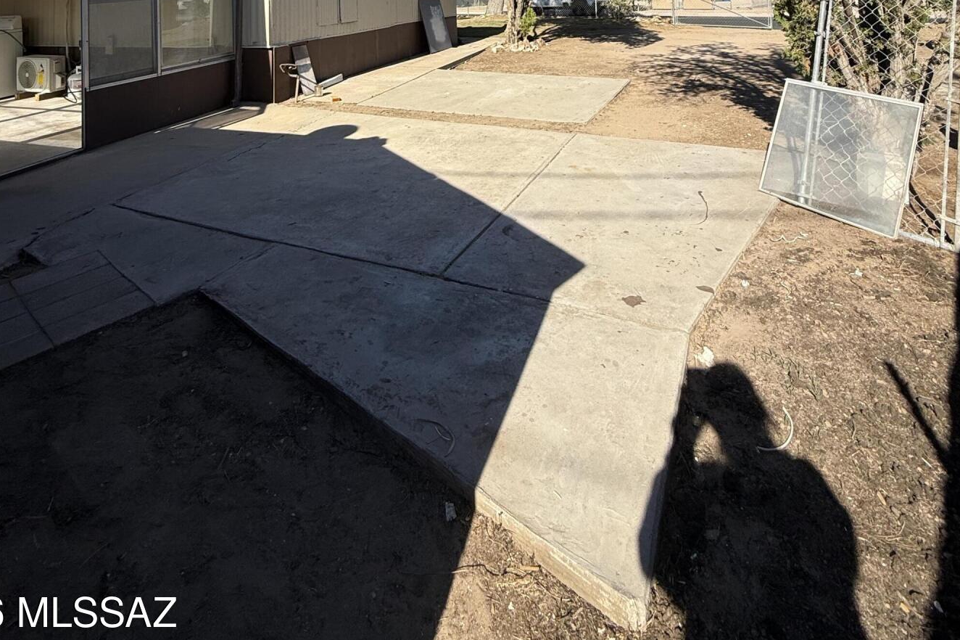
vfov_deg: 44.9
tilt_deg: +3.2
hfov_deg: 78.3
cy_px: -46
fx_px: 586
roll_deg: +1.9
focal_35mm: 22
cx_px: 424
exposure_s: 1/1745
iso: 50
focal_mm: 2.22
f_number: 2.2
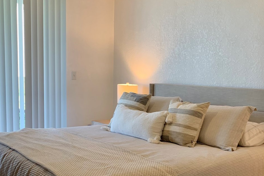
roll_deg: -2.2
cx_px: 173
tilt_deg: -7.6
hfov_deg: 42.3
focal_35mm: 46
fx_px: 337
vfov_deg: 29.0
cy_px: 121
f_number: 1.8
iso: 64
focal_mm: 4.25
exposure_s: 1/60
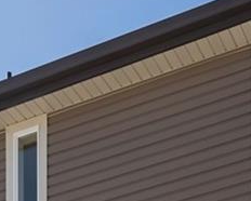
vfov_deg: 9.8
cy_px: 568
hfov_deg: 15.1
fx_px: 943
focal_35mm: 127
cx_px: 96
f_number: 8
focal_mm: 19.6
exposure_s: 1/2000
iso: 100
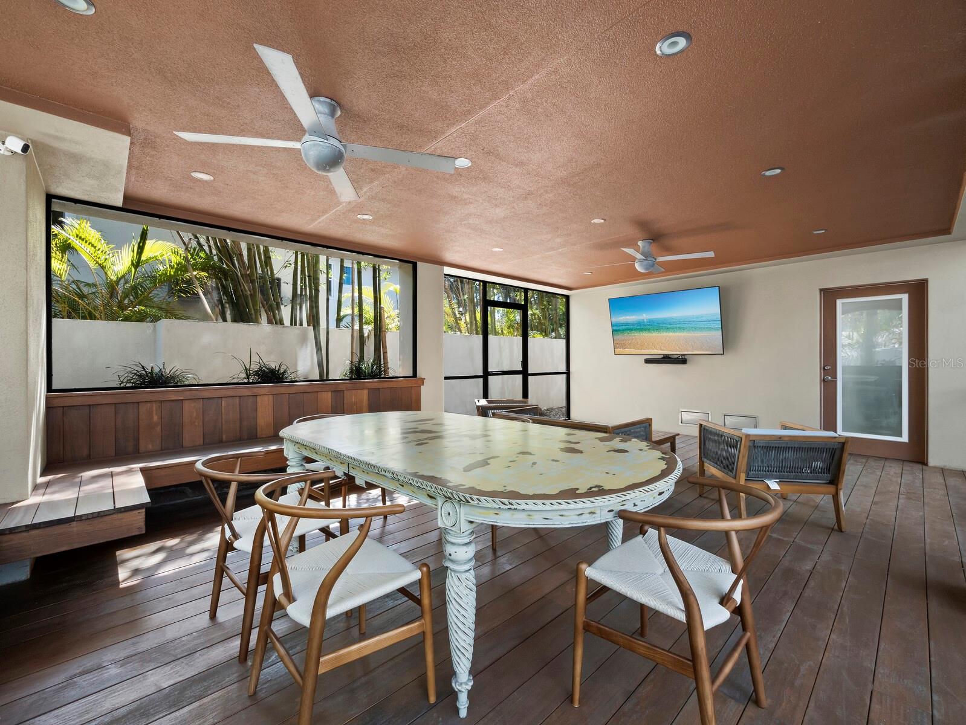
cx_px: 483
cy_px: 362
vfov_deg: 85.7
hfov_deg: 102.0
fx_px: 391
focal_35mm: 14
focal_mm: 7
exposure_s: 1/5
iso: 400
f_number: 11
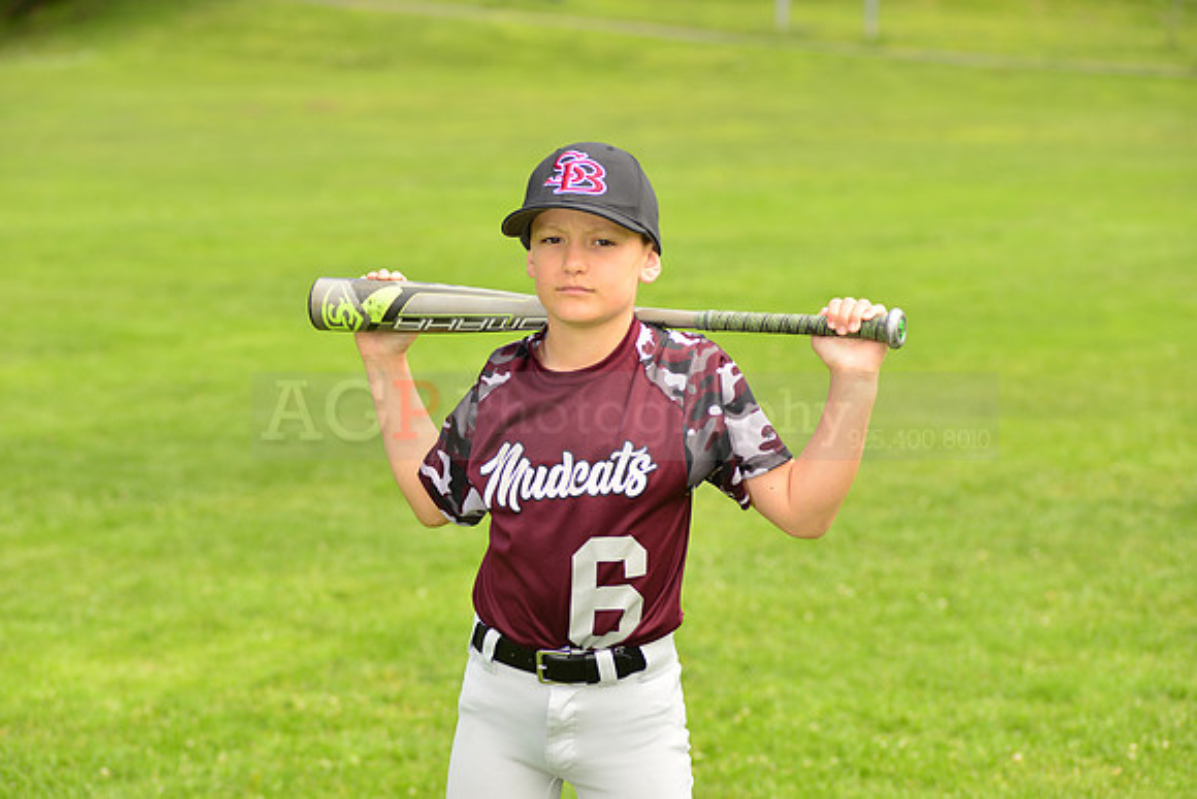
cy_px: 400
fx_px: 3658
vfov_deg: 12.5
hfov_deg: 18.6
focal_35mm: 110
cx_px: 598
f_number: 5
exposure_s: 1/250
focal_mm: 110
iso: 100
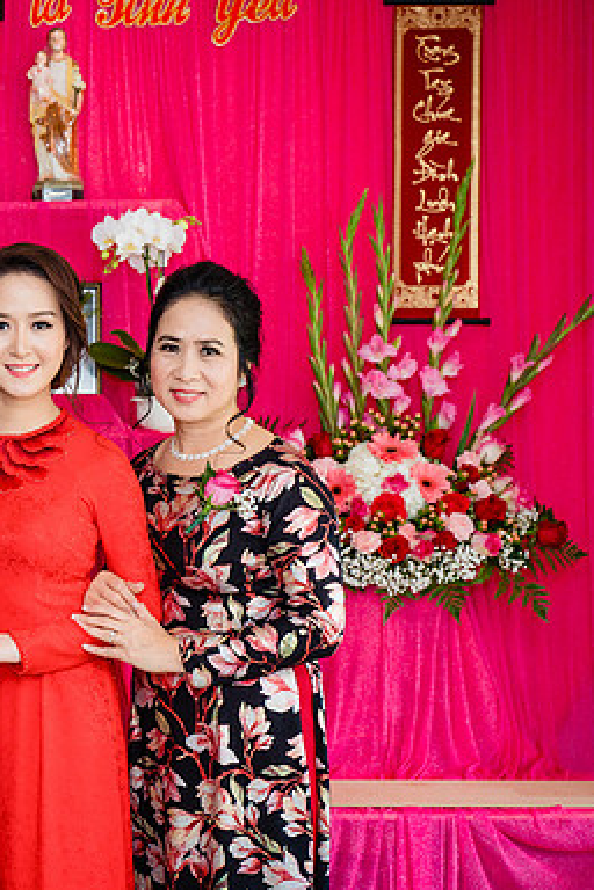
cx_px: -90
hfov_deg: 19.3
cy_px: 467
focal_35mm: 67
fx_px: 1658
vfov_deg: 30.1
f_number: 4
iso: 800
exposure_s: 1/160
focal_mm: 41
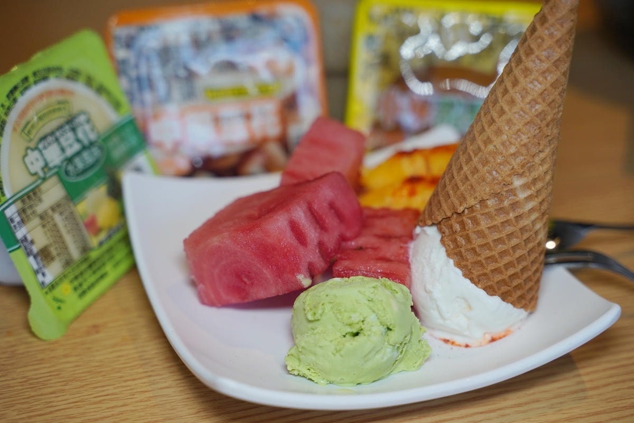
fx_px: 1321
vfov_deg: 18.2
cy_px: 212
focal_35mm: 75
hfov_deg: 27.0
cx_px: 317
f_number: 4
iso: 200
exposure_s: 1/80
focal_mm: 75
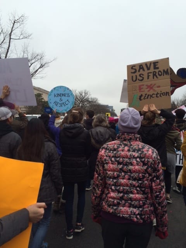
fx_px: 208
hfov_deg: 48.2
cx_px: 93
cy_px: 124
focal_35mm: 29
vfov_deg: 61.7
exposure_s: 1/471
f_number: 2.2
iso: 32
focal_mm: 4.15
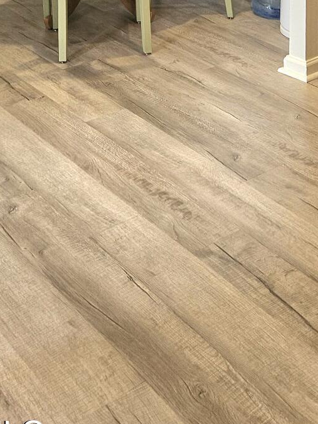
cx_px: 247
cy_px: -135
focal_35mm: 68
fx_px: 833
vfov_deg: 24.7
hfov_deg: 21.4
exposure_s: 1/120
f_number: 1.8
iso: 80
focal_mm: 5.4
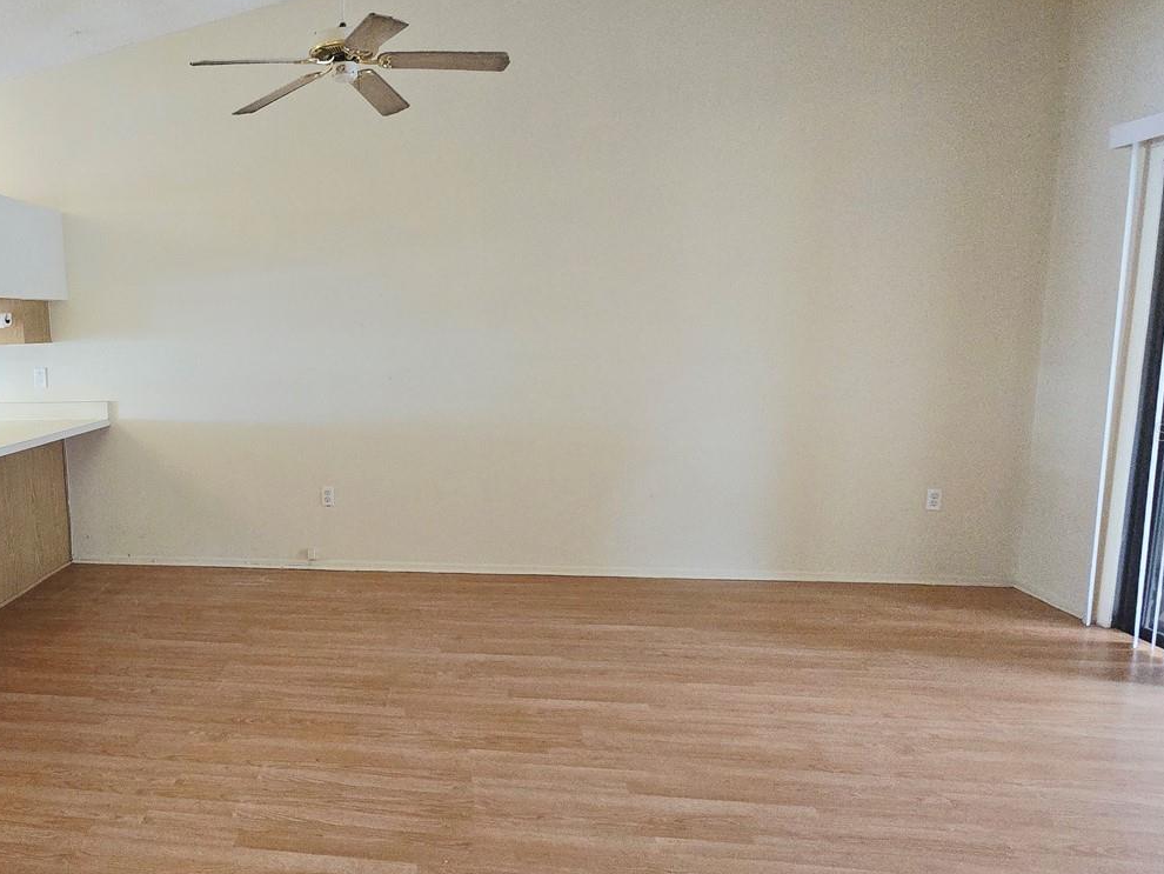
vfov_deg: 63.5
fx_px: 706
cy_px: 432
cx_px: 326
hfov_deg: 74.6
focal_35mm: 21
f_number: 2.2
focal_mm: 2.2
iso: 500
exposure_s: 1/60
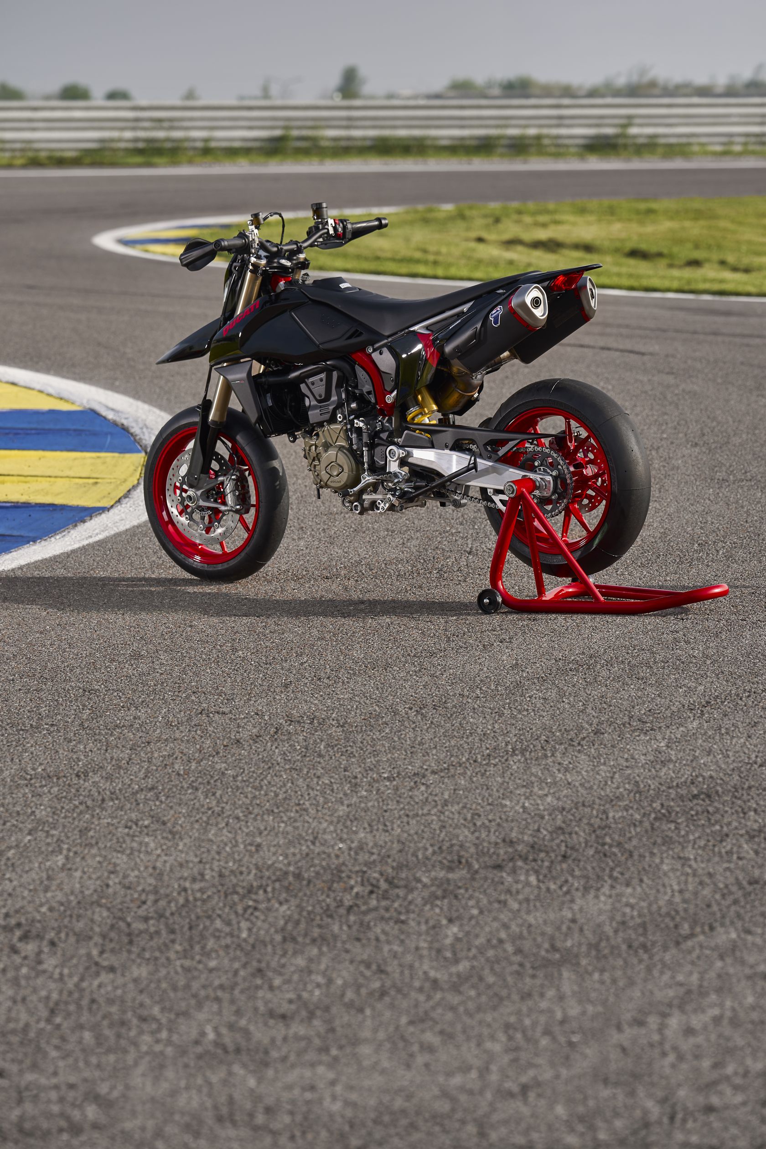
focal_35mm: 135
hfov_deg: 10.2
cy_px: 574
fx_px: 4308
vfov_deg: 15.2
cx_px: 383
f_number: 5
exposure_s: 1/640
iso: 125
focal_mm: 135
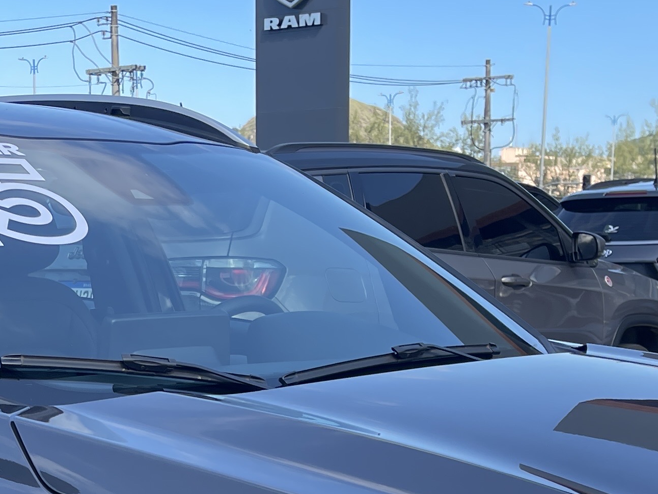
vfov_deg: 17.8
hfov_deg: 24.9
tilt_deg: -14.7
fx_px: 1483
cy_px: 625
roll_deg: -0.1
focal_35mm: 78
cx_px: 220
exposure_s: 1/717
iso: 32
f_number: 1.6
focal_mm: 5.1
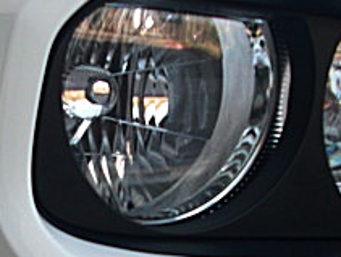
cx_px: 61
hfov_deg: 17.8
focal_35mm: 109
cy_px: 268
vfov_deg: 13.4
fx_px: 1076
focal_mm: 6.3
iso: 50
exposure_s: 1/80
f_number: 2.8
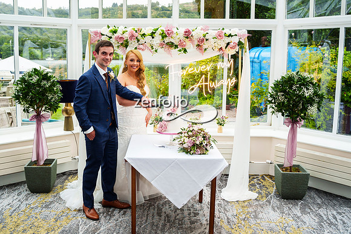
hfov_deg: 57.5
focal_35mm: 33
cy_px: 98
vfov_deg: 40.2
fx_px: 319
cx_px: 154
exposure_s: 1/250
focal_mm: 28
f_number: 3.5
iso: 400
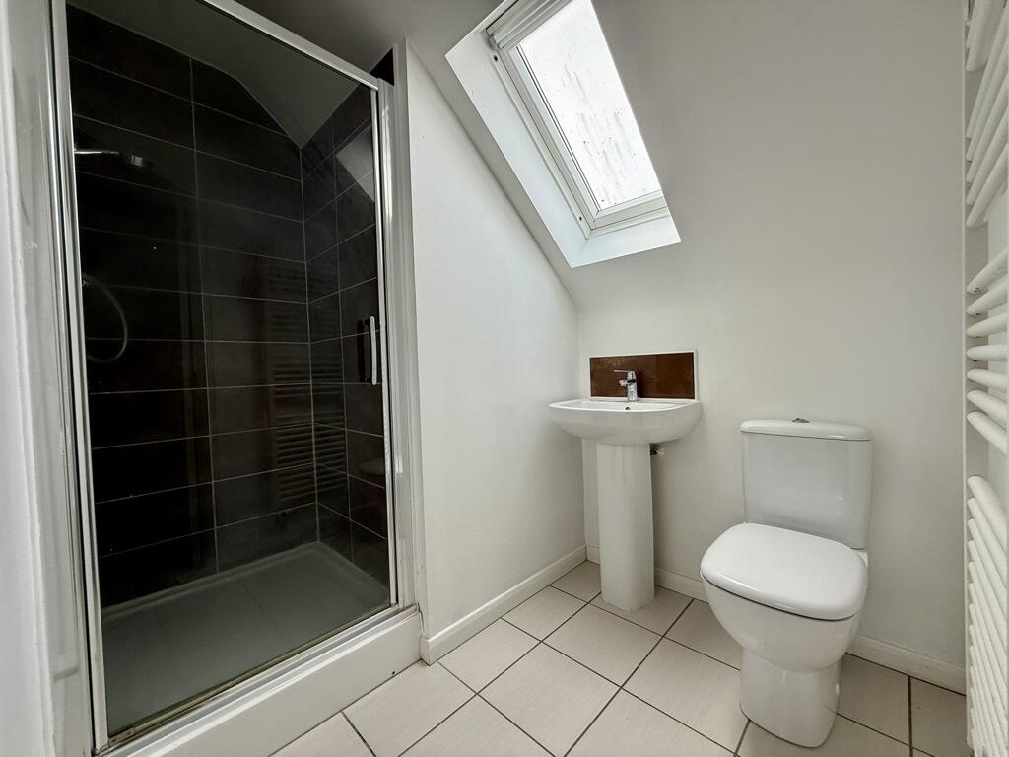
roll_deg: +1.6
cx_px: 504
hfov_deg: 102.1
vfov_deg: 85.7
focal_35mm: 14
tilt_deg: -0.1
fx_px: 408
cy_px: 378
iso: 50
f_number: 2.2
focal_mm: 2.22
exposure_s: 1/99
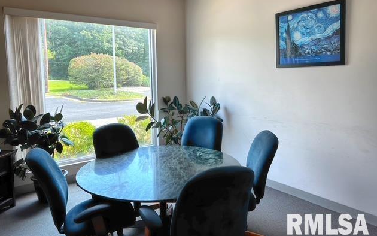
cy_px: 101
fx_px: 288
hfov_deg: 66.5
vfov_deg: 44.4
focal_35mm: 28
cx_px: 187
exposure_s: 1/138
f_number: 1.5
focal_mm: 5.7
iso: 32
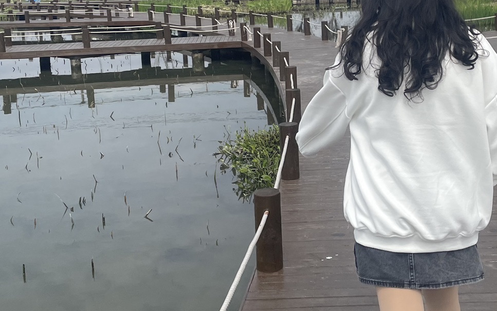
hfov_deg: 35.0
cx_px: 366
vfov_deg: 22.5
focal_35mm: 57
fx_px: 772
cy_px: 72
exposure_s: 1/4464
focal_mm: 4.2
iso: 32
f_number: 1.6
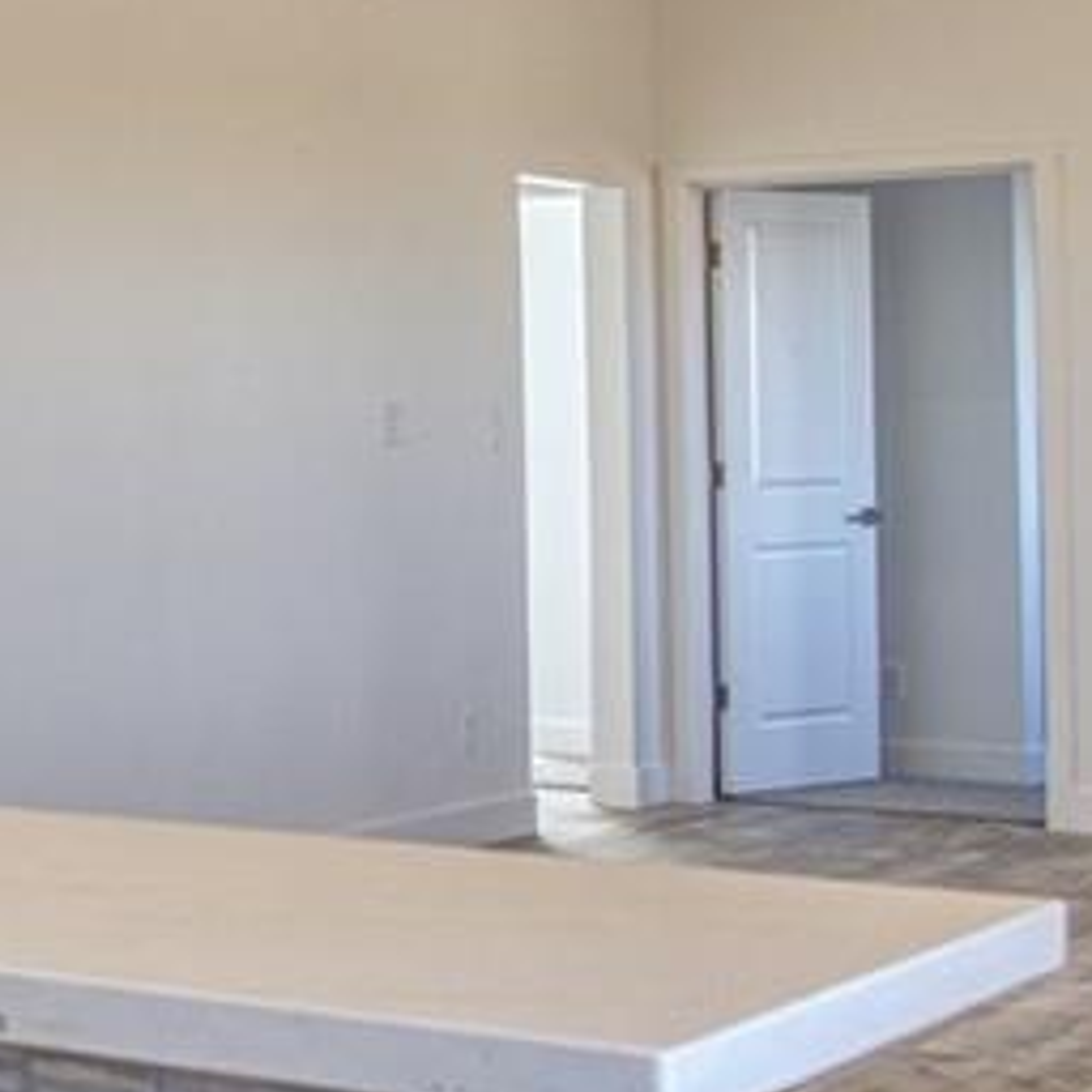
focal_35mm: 85
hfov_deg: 13.9
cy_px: 382
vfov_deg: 20.3
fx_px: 3034
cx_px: -1583
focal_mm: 16
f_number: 4
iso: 500
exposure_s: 1/250
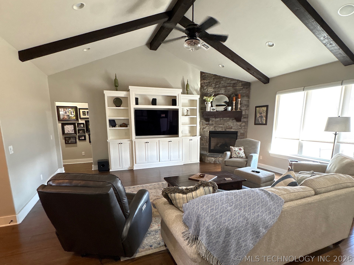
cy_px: 132
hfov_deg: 102.1
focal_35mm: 14
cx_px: 177
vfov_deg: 85.7
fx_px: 143
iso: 500
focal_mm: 2.22
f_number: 2.2
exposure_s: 1/60
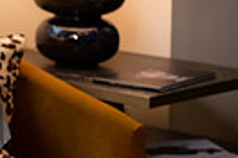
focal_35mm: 224
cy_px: -104
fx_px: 1481
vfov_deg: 6.0
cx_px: -132
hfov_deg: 8.9
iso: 1250
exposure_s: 1/250
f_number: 3.5
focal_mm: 51
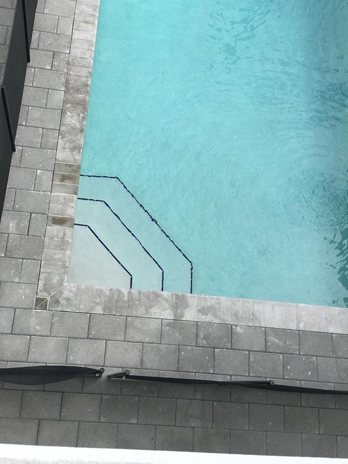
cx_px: 167
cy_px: 172
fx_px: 576
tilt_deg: -66.8
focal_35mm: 43
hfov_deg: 33.6
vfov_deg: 43.5
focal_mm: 4.15
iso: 25
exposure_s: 1/827
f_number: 2.2
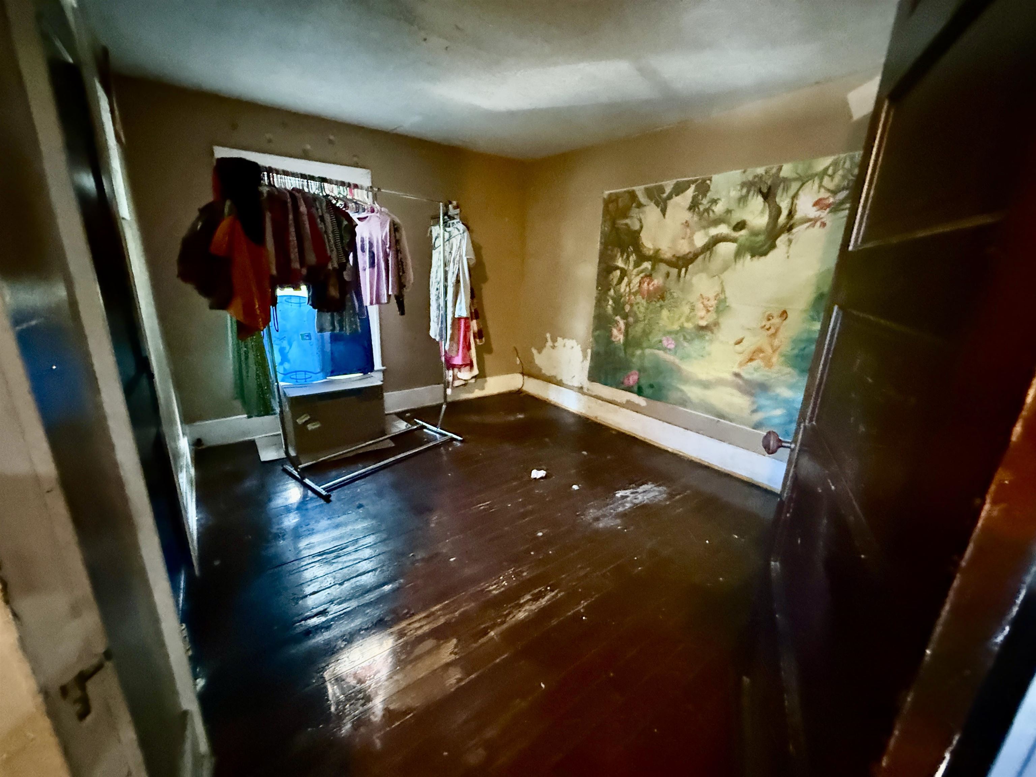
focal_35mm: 14
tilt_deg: -15.6
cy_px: 388
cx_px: 518
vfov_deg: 85.7
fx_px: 419
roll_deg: -2.9
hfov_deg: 102.1
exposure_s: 1/30
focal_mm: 2.22
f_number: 2.2
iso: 1600
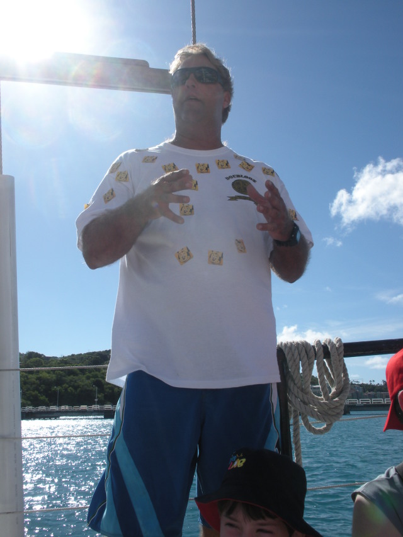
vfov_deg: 51.3
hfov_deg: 39.7
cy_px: 268
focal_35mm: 36
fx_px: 559
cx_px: 202
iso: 64
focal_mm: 6.3
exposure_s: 1/457
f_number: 5.6
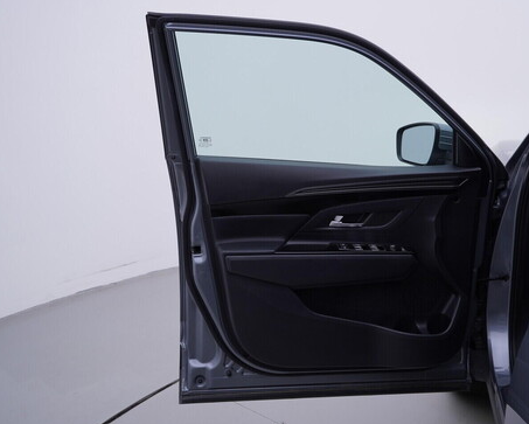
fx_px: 642
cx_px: 292
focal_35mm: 41
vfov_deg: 36.5
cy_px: 213
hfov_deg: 44.7
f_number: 4
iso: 125
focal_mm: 24
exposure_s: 1/80
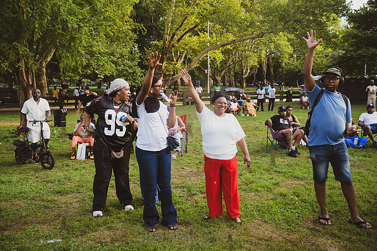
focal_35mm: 35
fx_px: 366
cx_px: 188
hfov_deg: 54.5
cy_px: 126
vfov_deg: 37.8
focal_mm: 35
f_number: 3.5
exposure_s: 1/640
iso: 500
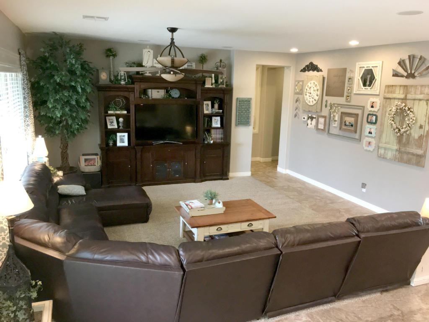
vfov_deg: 48.2
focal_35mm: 29
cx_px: 214
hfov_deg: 61.7
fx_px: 359
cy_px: 161
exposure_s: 1/30
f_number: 2.2
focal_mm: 4.15
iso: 125
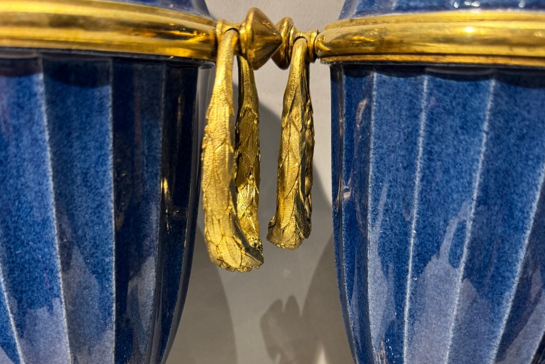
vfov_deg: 35.6
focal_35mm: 35
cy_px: 328
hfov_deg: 54.4
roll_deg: -2.3
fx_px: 530
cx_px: 273
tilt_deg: -22.8
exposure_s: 1/50
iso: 200
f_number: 1.78
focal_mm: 6.76
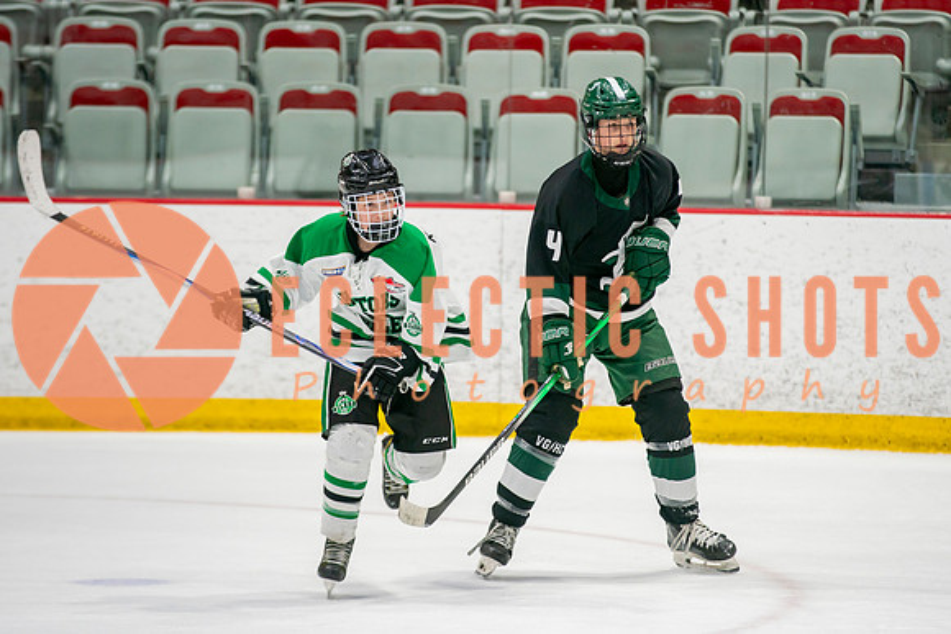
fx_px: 6678
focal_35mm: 253
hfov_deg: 8.1
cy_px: 296
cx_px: 555
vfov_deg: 5.4
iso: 1000
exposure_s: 1/640
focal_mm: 200
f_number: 3.2
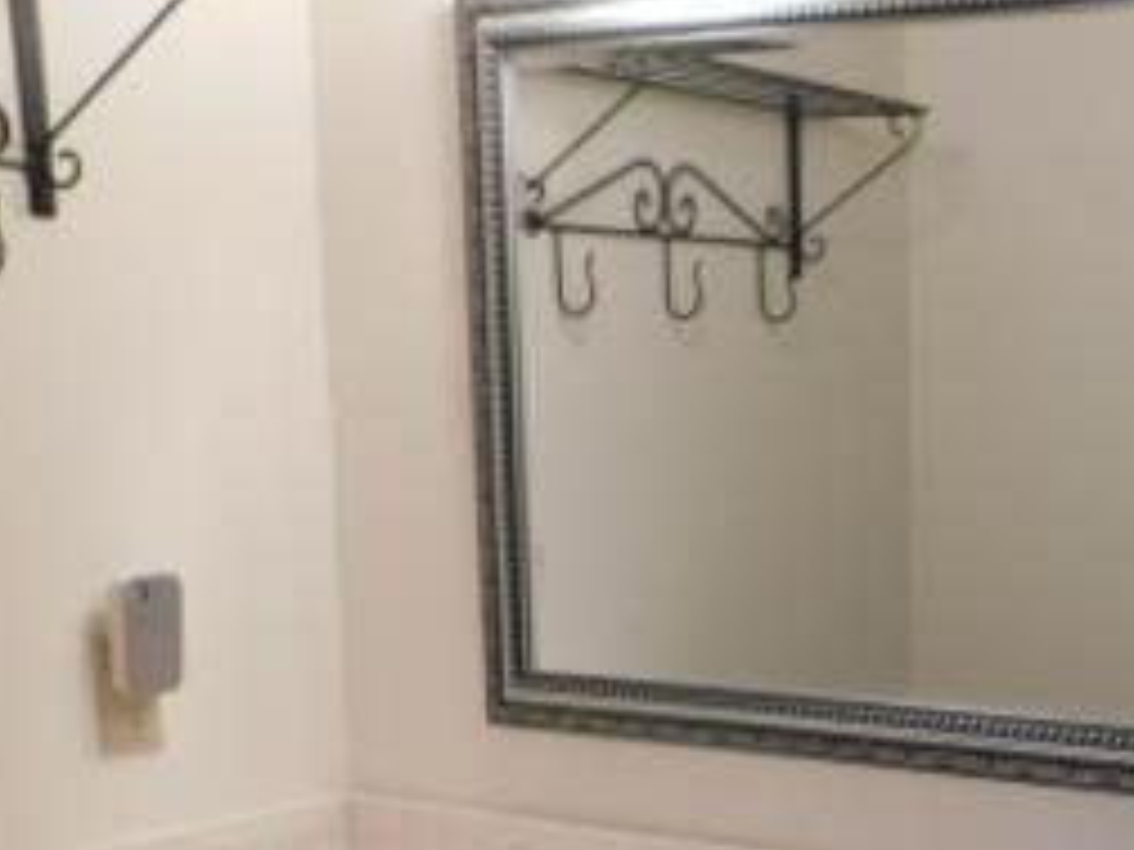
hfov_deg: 30.5
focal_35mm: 61
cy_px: 958
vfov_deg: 22.5
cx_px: 976
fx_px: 1998
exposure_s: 1/30
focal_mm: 4.1
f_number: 3
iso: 125
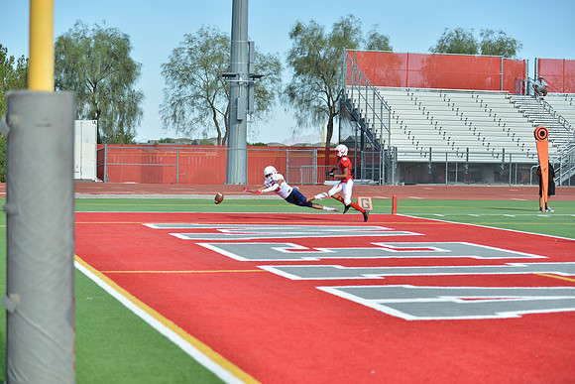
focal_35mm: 90
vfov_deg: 15.2
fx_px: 1438
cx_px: 288
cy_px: 192
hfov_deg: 22.6
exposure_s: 1/1600
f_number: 2.8
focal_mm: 90
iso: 100
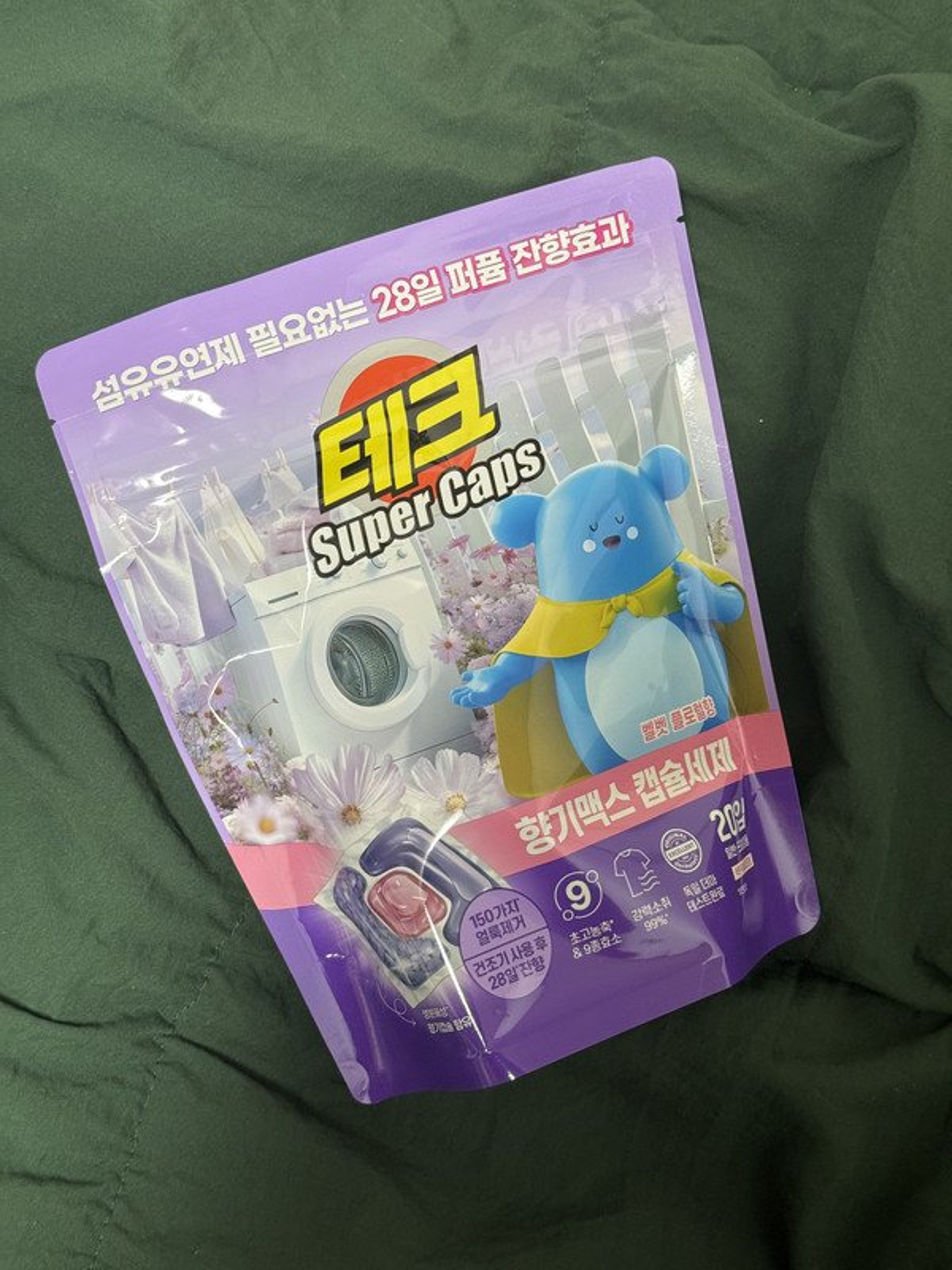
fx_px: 1760
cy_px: 635
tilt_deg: -69.5
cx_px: 476
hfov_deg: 30.3
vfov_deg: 39.7
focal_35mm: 48
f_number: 1.78
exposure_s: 1/60
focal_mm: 6.76
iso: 200
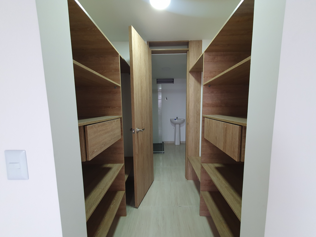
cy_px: 118
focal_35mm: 13
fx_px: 119
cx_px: 158
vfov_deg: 89.9
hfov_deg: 106.2
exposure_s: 1/60
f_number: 2.2
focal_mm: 1.8
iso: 250
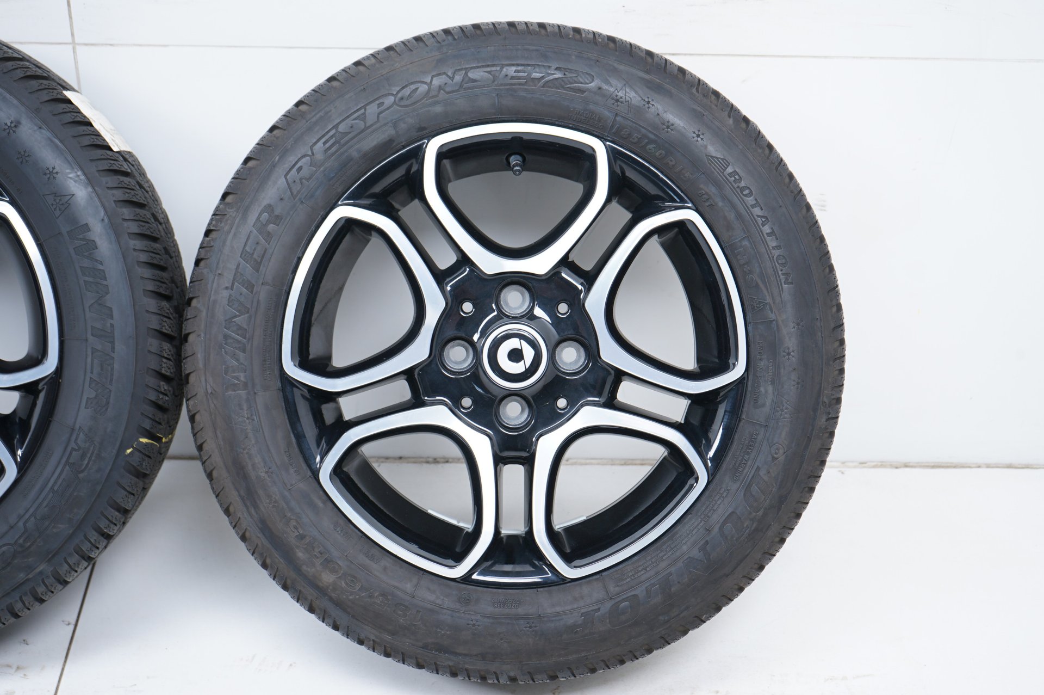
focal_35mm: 57
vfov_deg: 23.7
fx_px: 1652
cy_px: 348
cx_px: 522
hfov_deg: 35.1
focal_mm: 57
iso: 250
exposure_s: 1/125
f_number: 7.1
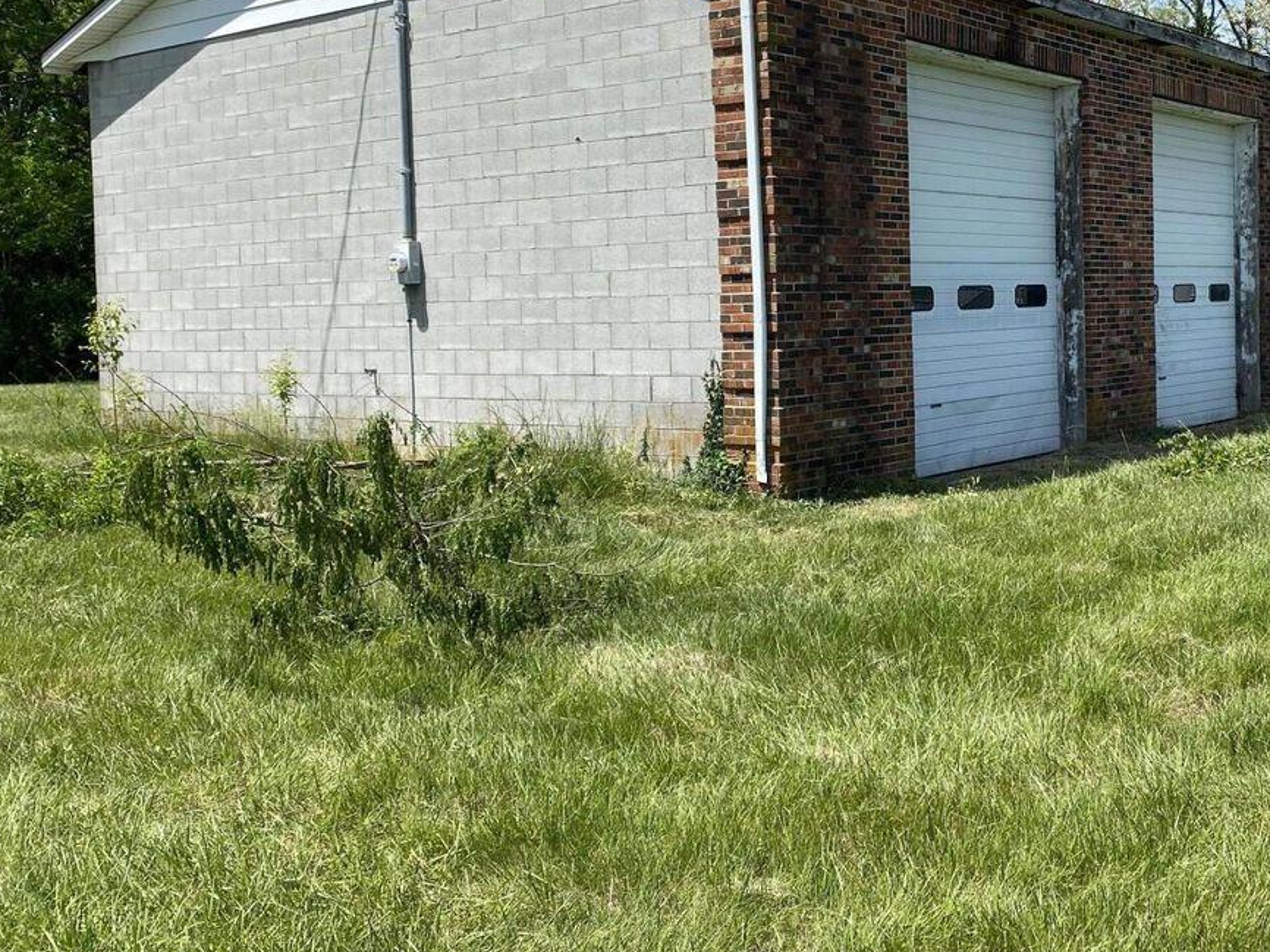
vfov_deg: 34.9
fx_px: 1504
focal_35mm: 41
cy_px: 356
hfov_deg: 44.8
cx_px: 891
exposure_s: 1/2688
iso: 32
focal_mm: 4.25
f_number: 1.8
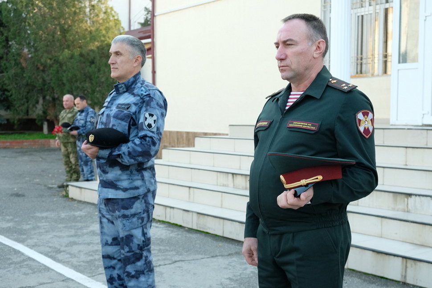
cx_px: 216
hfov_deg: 41.9
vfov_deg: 28.7
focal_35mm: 47
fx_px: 564
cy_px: 144
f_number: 5.6
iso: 2000
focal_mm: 31.5
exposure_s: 1/680
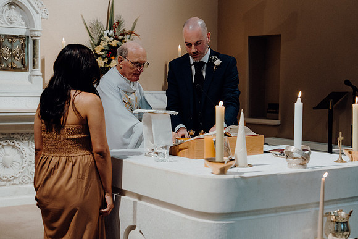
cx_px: 179
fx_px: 627
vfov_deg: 21.6
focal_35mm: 63
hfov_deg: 31.9
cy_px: 120
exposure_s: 1/160
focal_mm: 63
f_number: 3.2
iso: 1000
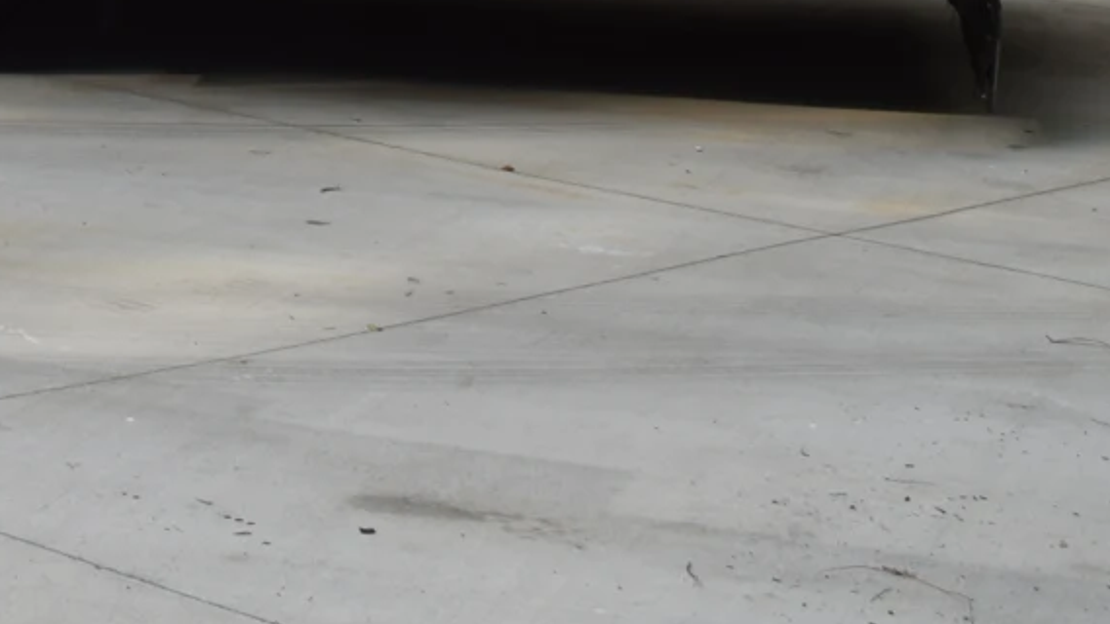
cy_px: -968
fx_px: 4366
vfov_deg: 7.5
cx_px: -1071
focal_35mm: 148
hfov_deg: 12.8
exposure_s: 1/200
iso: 100
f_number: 7.1
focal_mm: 21
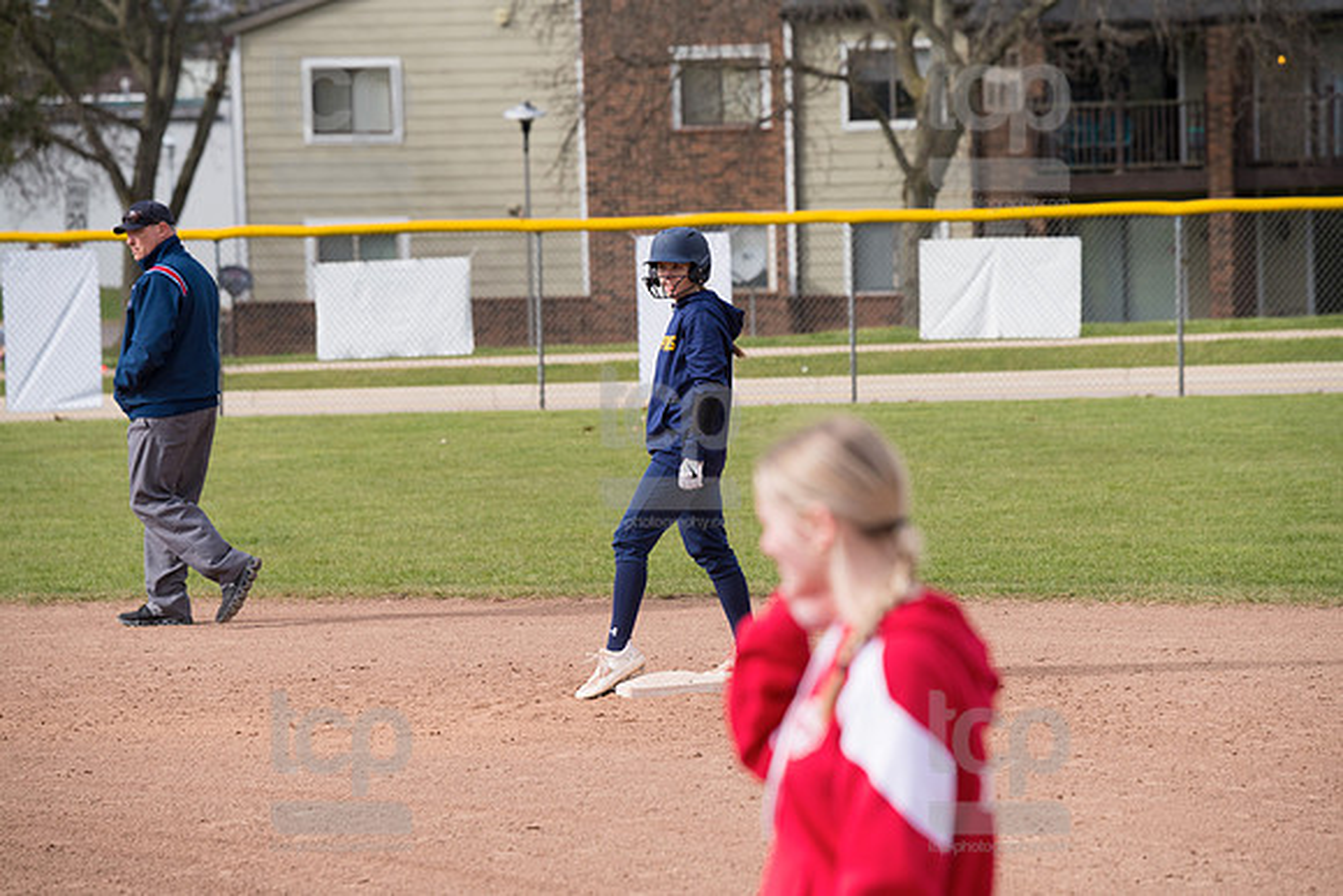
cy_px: 448
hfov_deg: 10.3
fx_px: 7463
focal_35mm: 200
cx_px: 672
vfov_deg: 6.9
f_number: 5.6
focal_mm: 200
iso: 400
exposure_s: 1/1600
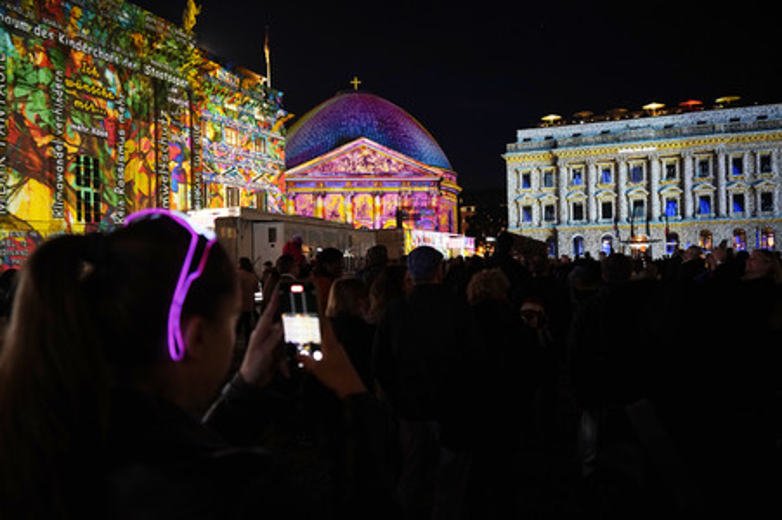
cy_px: 260
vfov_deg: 46.3
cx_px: 391
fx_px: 608
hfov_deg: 65.5
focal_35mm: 28
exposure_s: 1/10
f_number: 3.5
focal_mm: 28
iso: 1600
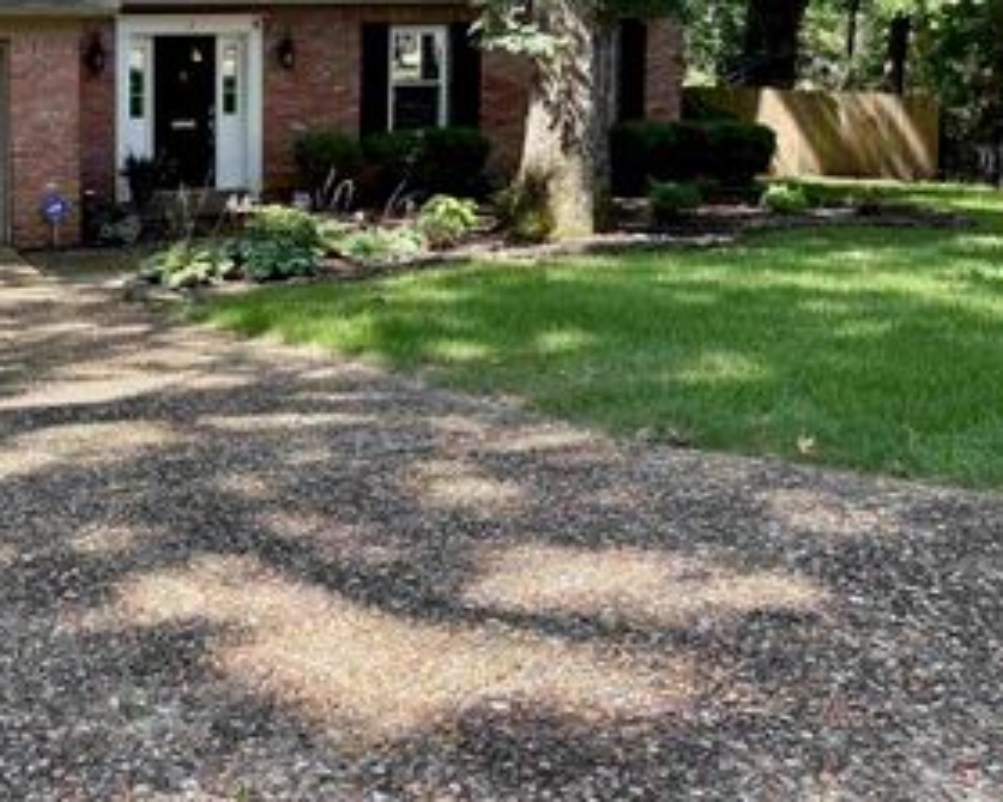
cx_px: 111
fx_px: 1246
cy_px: 153
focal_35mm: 42
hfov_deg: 40.7
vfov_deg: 34.5
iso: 100
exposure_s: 1/660
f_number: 1.78
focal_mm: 6.76
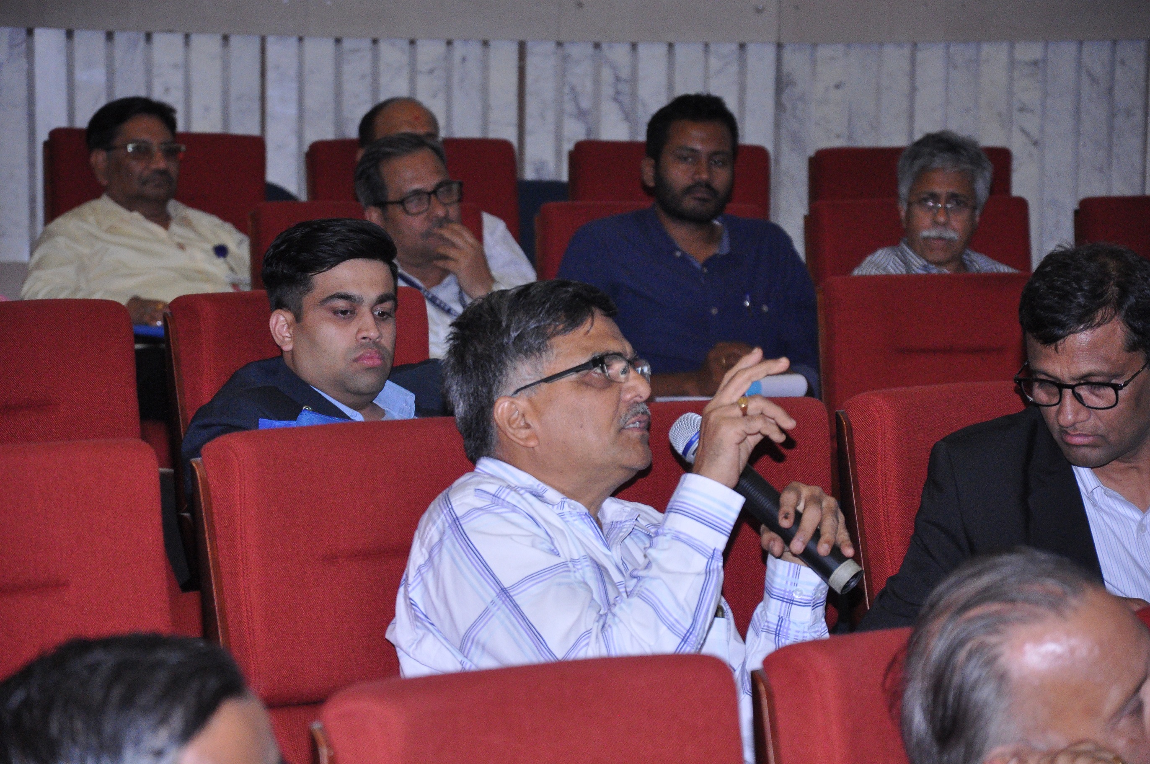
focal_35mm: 147
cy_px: 382
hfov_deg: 14.0
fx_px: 4691
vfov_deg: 9.3
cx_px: 575
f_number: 5.6
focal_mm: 98
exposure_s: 1/125
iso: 2000
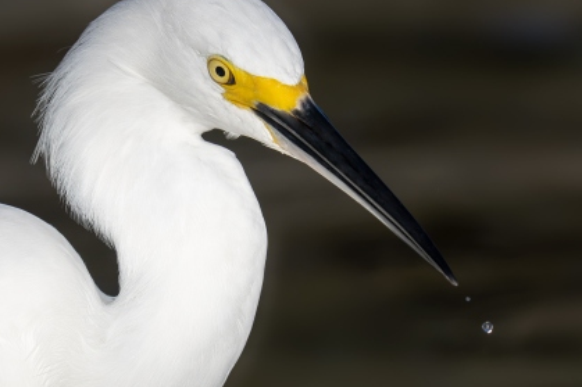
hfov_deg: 1.9
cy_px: 218
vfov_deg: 1.3
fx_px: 17291
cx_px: 240
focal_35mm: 1070
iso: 800
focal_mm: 560
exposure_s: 1/1600
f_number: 13
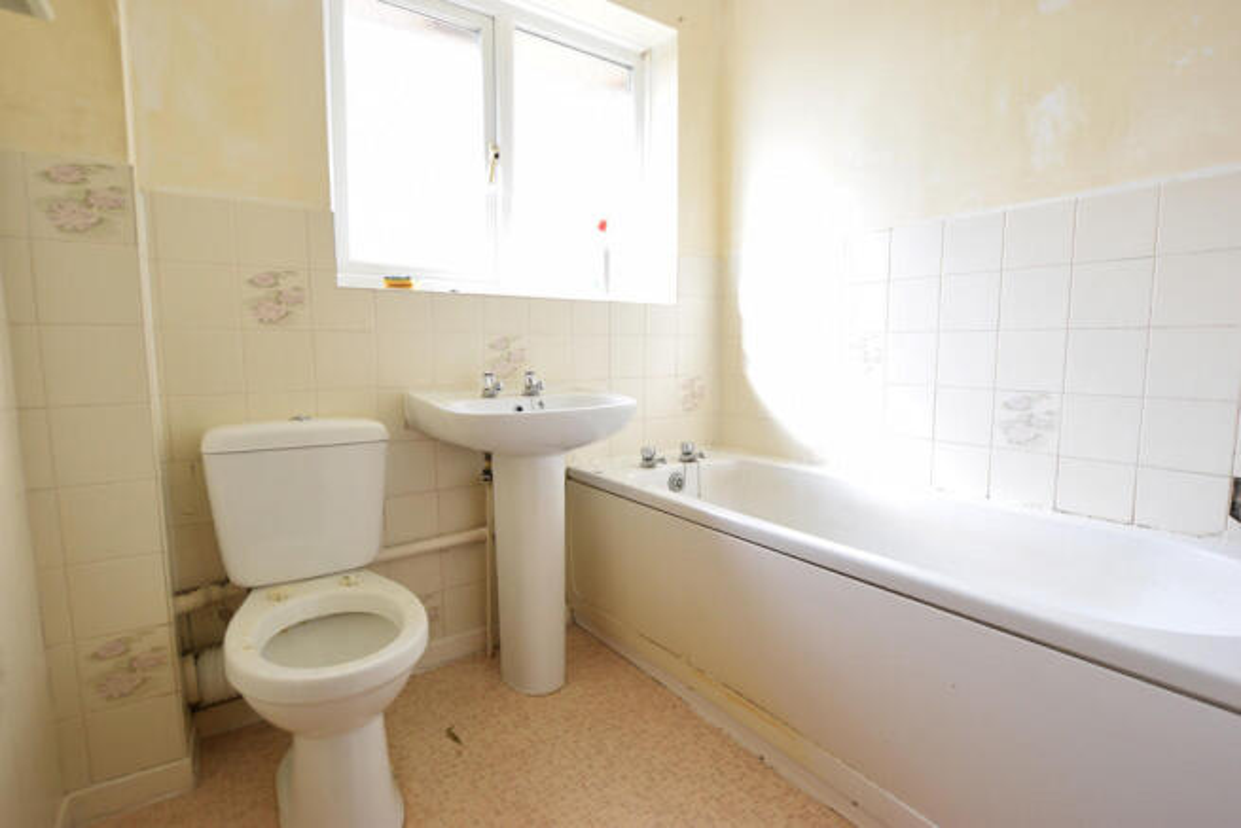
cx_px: 620
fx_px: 569
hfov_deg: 95.0
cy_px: 414
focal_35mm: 16
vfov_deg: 72.1
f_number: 4.5
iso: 400
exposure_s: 1/80
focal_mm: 11
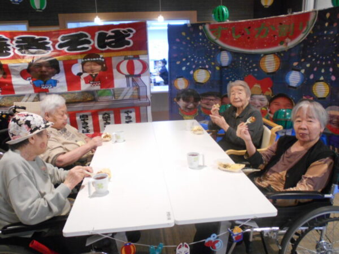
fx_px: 294
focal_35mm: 30
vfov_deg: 46.8
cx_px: 170
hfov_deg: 60.0
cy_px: 127
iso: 400
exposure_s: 1/25
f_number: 3.4
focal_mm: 5.1
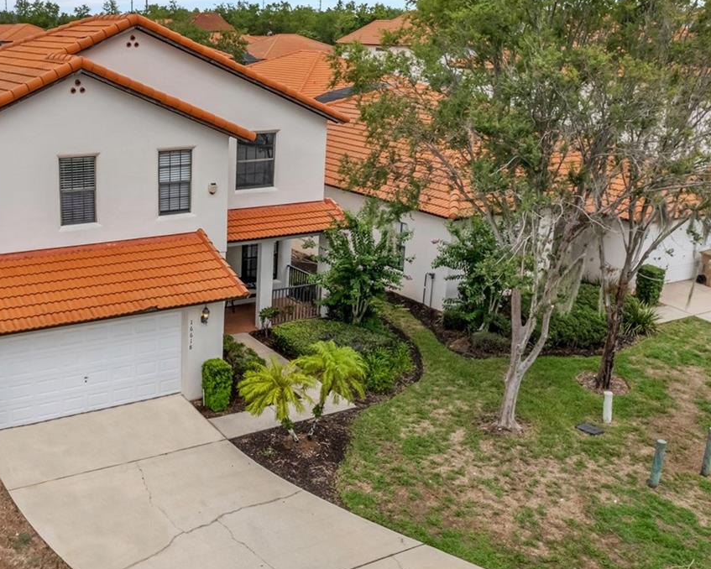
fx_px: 821
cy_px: 256
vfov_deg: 38.2
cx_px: 161
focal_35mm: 39
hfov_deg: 44.9
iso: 100
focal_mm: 8.38
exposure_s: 1/80
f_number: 2.8
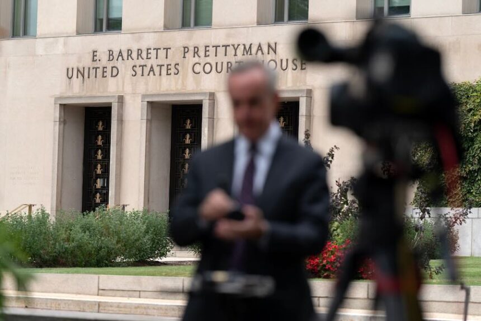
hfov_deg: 13.9
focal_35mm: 148
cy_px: 160
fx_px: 1977
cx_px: 240
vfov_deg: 9.3
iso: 400
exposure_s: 1/1250
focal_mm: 148
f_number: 3.5
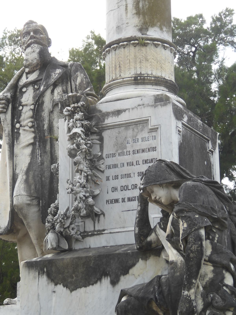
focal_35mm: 107
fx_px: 973
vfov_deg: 18.4
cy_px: 158
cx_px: 118
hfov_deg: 13.8
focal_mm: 17.5
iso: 80
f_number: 5
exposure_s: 1/125
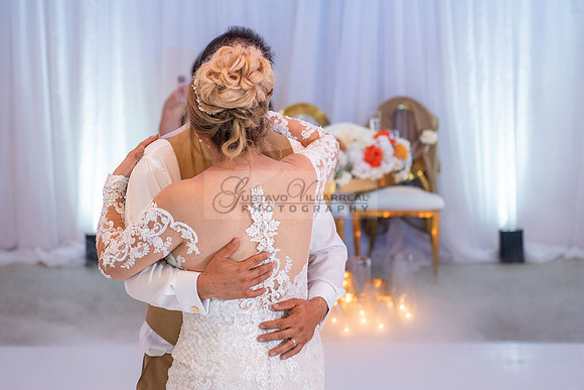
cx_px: 292
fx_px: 1659
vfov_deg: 13.4
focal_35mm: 102
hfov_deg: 20.0
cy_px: 156
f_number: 2.8
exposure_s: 1/125
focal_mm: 70
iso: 1000
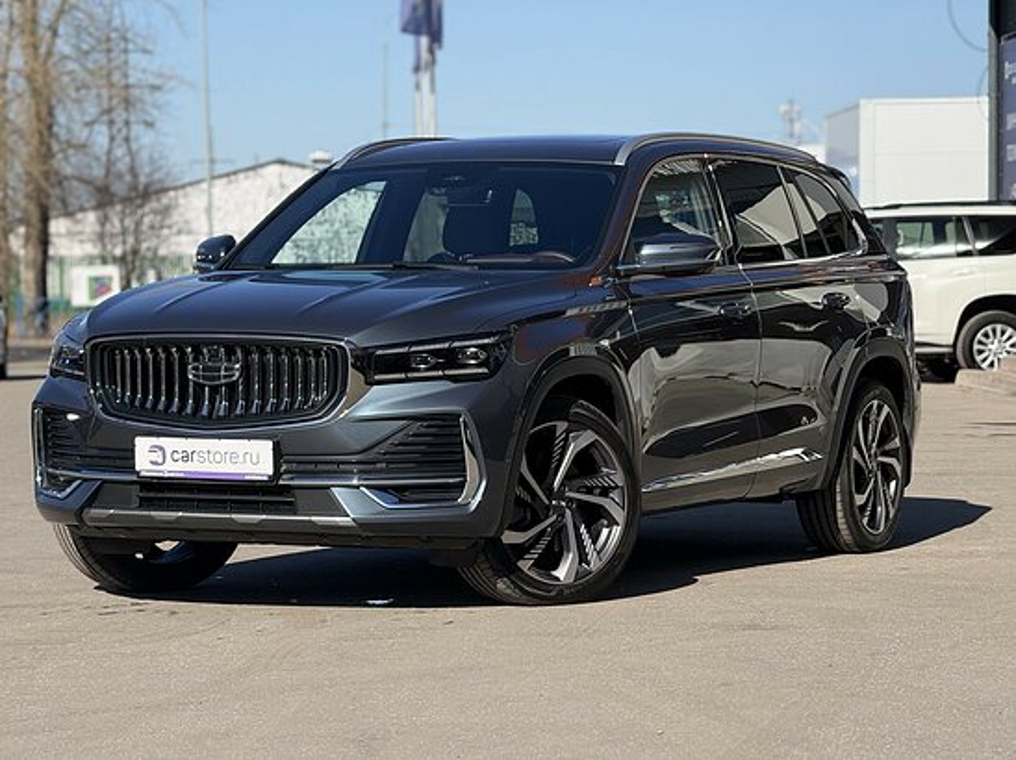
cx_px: 508
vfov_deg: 12.3
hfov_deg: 16.4
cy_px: 380
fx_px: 3519
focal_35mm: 120
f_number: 2.8
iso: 64
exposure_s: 1/1916
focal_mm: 15.66
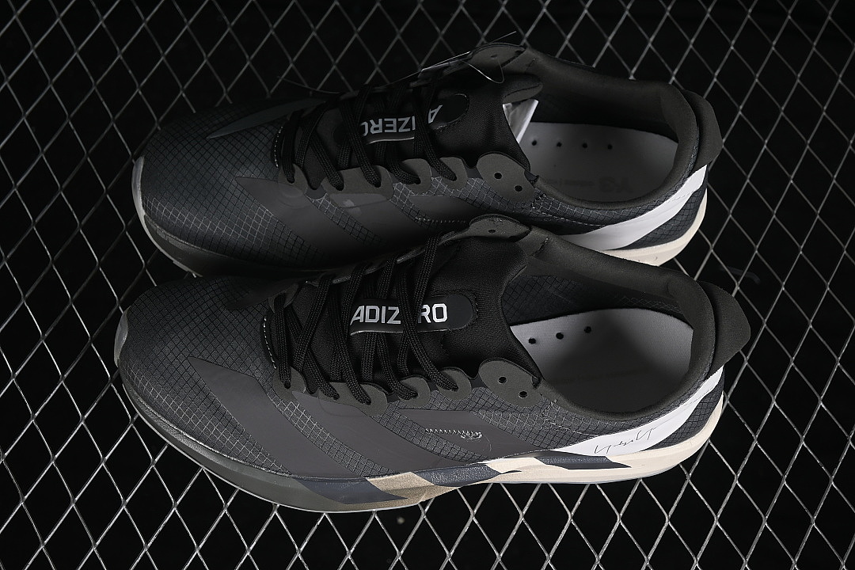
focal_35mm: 75
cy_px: 285
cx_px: 428
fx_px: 1781
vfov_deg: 18.2
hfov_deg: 27.0
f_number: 6.3
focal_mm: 50
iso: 160
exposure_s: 1/60
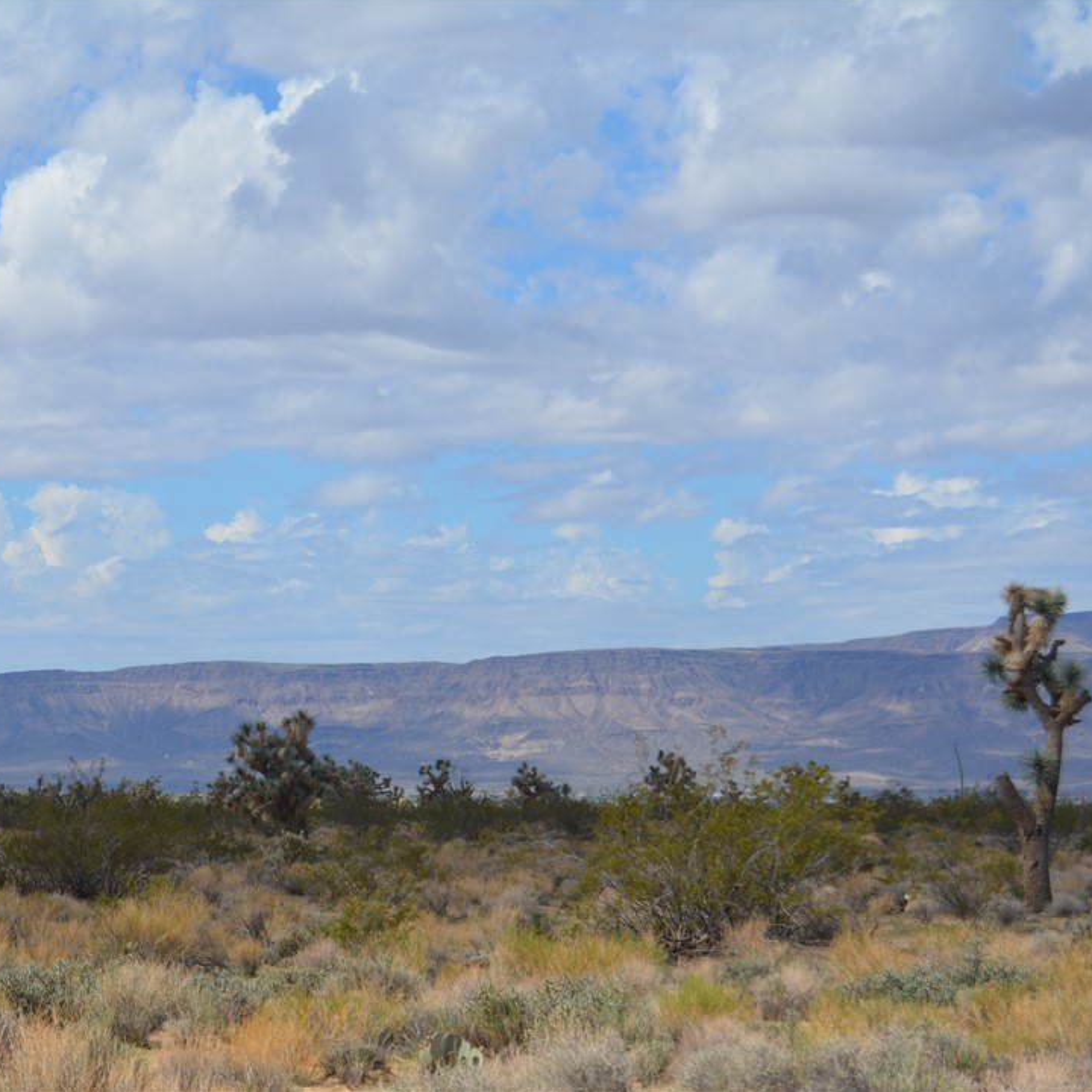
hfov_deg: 16.4
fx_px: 3770
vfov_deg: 16.5
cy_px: 544
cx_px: 366
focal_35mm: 106
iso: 400
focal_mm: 55
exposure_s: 1/2000
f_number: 7.1
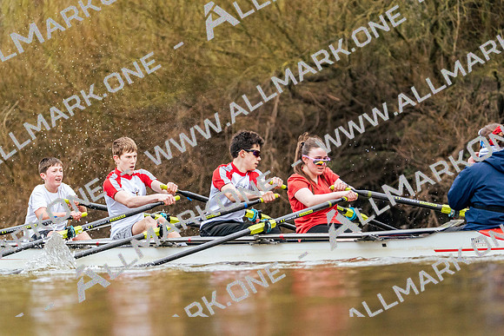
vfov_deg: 4.3
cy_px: 168
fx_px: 4453
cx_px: 252
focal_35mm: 318
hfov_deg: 6.5
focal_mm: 318
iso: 5000
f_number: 6.3
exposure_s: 1/2000
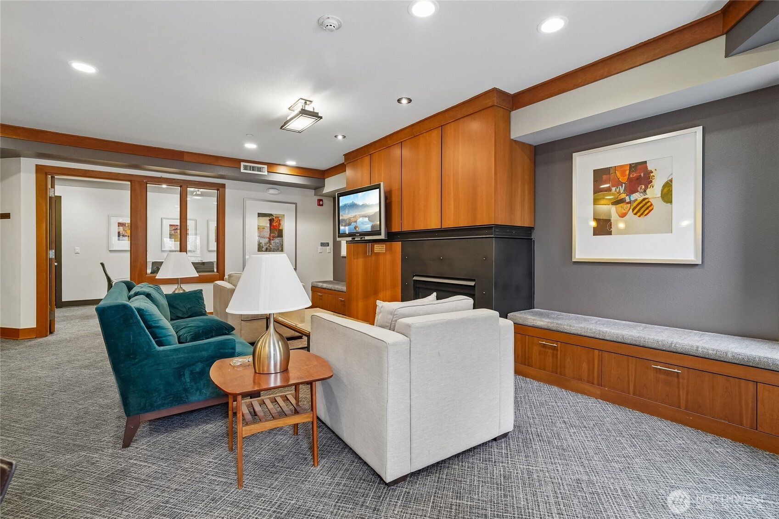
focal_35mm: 16
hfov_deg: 96.7
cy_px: 260
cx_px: 390
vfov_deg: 73.7
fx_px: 346
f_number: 8
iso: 1600
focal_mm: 16
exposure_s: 1/8
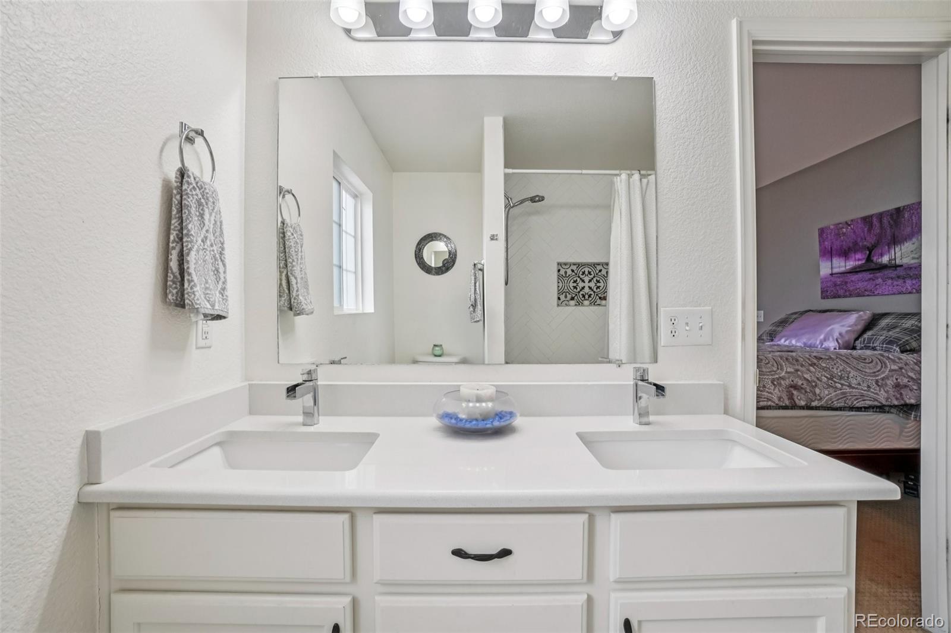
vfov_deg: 77.3
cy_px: 316
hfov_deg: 100.4
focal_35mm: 15
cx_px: 476
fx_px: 396
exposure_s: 1/50
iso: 400
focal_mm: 10
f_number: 8
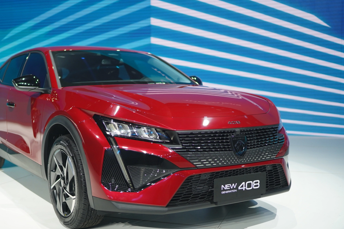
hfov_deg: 40.8
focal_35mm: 48
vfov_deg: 28.1
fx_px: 459
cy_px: 120
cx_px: 129
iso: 800
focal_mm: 35
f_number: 1.4
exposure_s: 1/1600
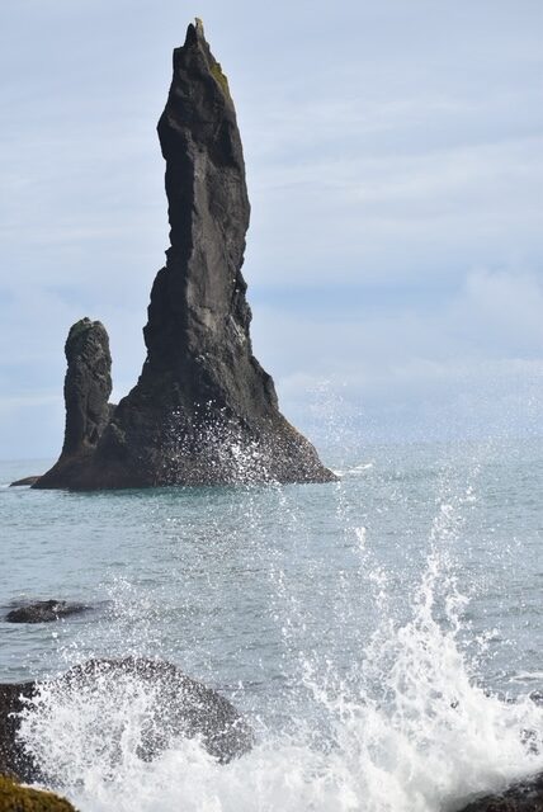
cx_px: 272
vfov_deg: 19.4
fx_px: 2370
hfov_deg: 13.1
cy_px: 406
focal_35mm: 105
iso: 400
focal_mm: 70
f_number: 5.6
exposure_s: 1/1250
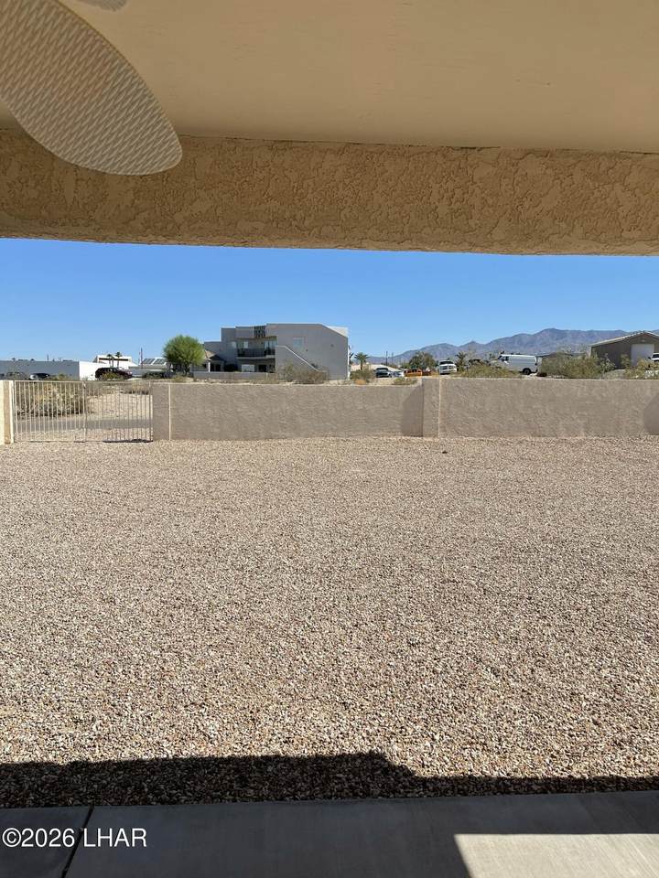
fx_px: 660
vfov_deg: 67.3
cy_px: 439
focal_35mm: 26
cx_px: 330
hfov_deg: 53.1
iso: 32
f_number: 1.6
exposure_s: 1/5618
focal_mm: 5.1
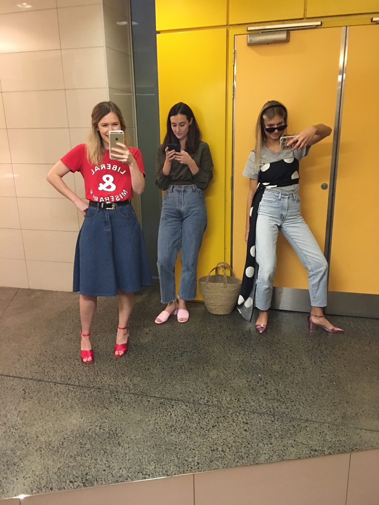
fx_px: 423
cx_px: 190
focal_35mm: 29
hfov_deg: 48.2
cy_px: 252
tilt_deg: -14.3
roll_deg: +0.3
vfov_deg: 61.7
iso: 80
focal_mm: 4.15
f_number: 2.2
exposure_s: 1/10
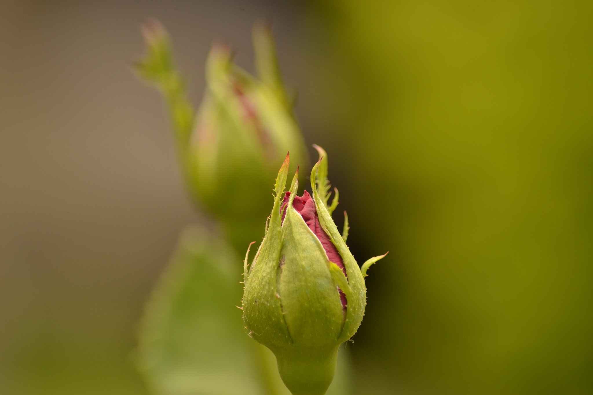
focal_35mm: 450
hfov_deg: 4.6
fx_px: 7411
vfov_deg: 3.1
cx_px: 296
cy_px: 198
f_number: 5.6
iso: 200
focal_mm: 300
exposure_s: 1/320
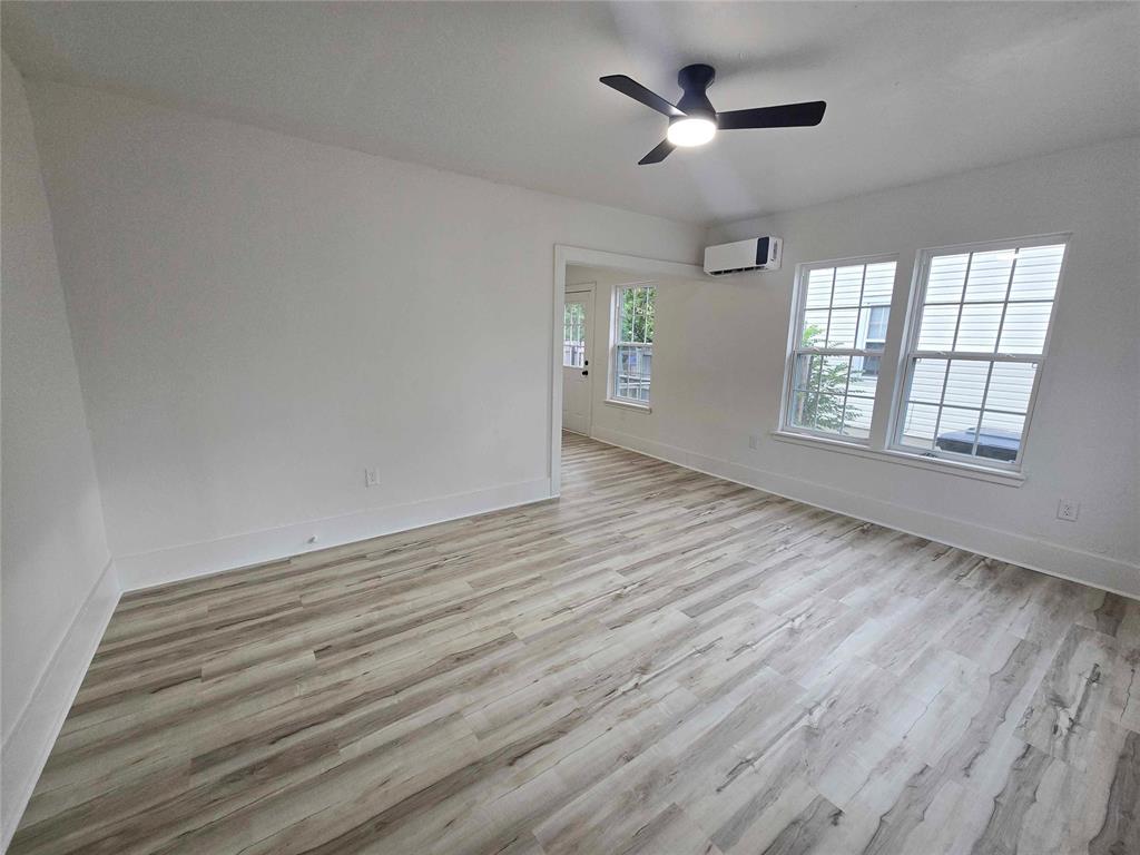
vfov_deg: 89.9
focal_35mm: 13
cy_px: 428
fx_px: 428
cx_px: 570
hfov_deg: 106.2
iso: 80
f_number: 2.2
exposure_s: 1/120
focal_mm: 2.2
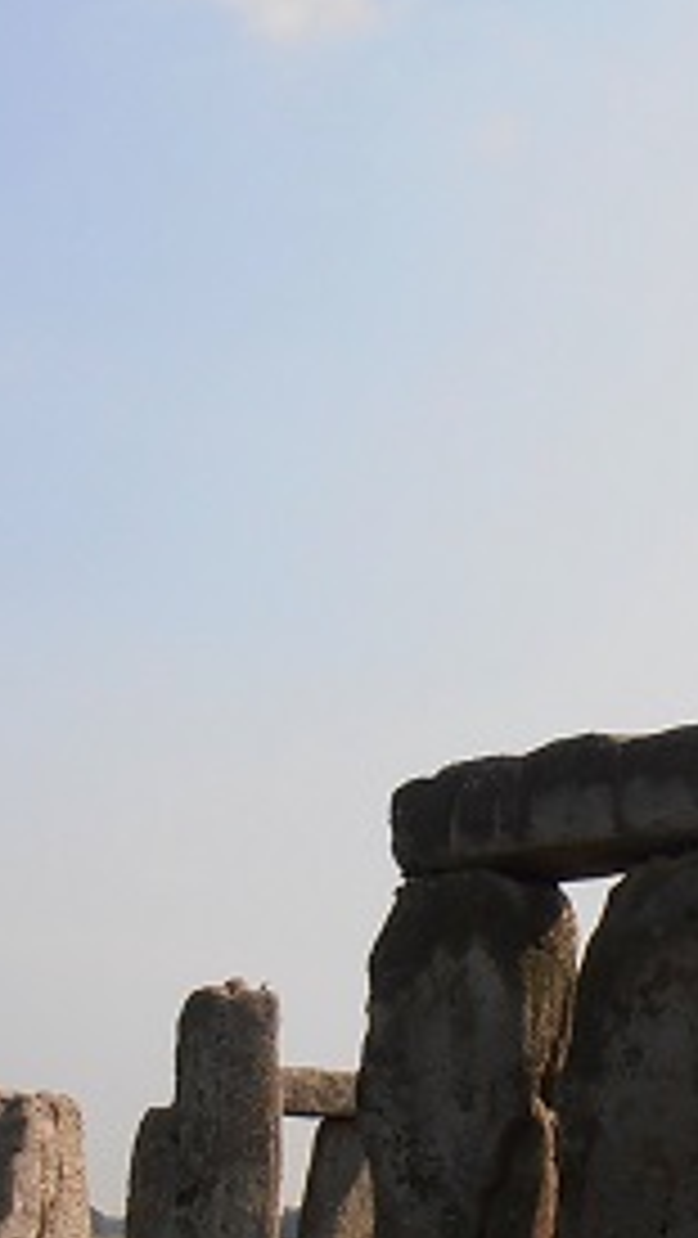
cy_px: 959
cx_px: 896
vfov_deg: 27.4
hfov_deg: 15.2
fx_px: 2497
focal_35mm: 76
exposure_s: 1/250
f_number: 7.9
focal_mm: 4.2
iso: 80
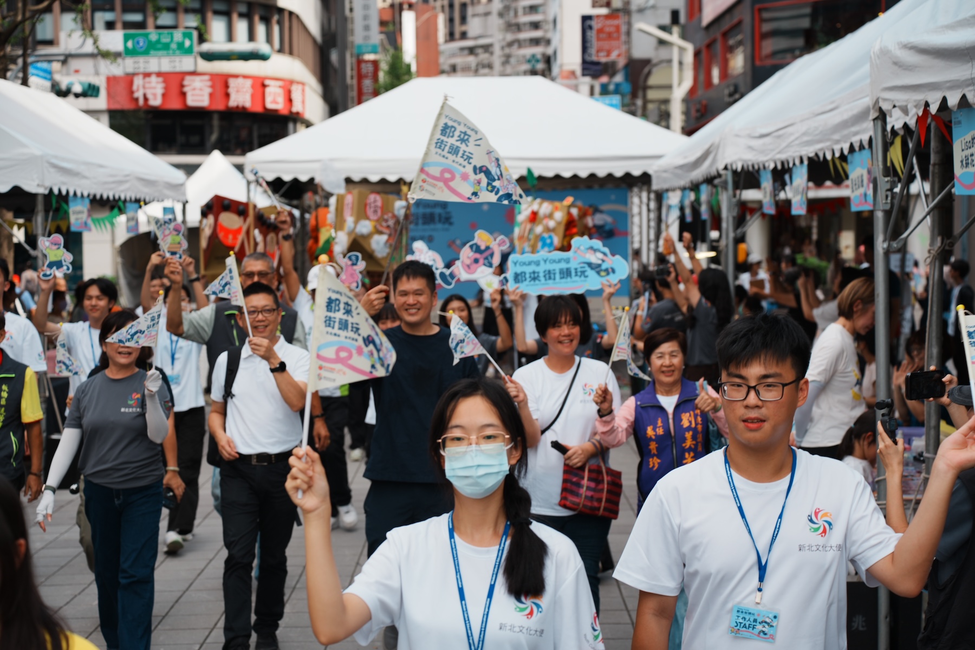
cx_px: 488
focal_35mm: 60
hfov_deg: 33.4
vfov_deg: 22.6
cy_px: 325
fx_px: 1625
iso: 50
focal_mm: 60
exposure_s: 1/400
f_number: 4
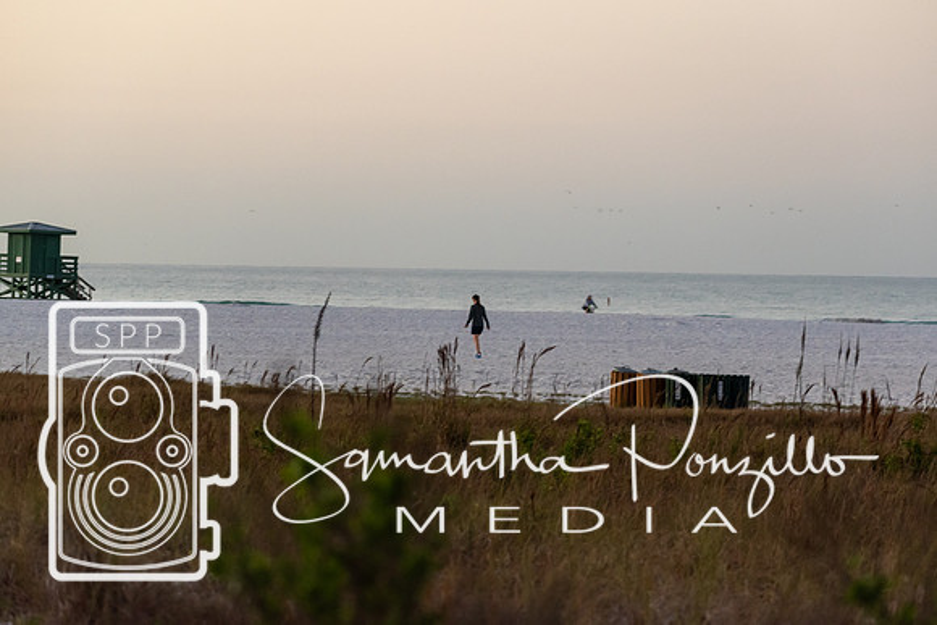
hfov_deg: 11.7
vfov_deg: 7.8
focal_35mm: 176
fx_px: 4591
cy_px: 312
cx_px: 468
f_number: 4.8
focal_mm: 116
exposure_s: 1/125
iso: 1250
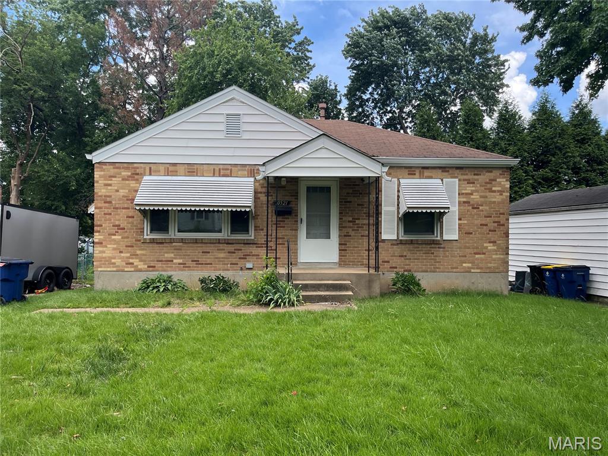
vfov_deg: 53.1
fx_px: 457
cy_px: 228
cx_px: 304
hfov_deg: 67.3
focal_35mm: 26
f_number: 1.6
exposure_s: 1/1066
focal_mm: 5.1
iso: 50
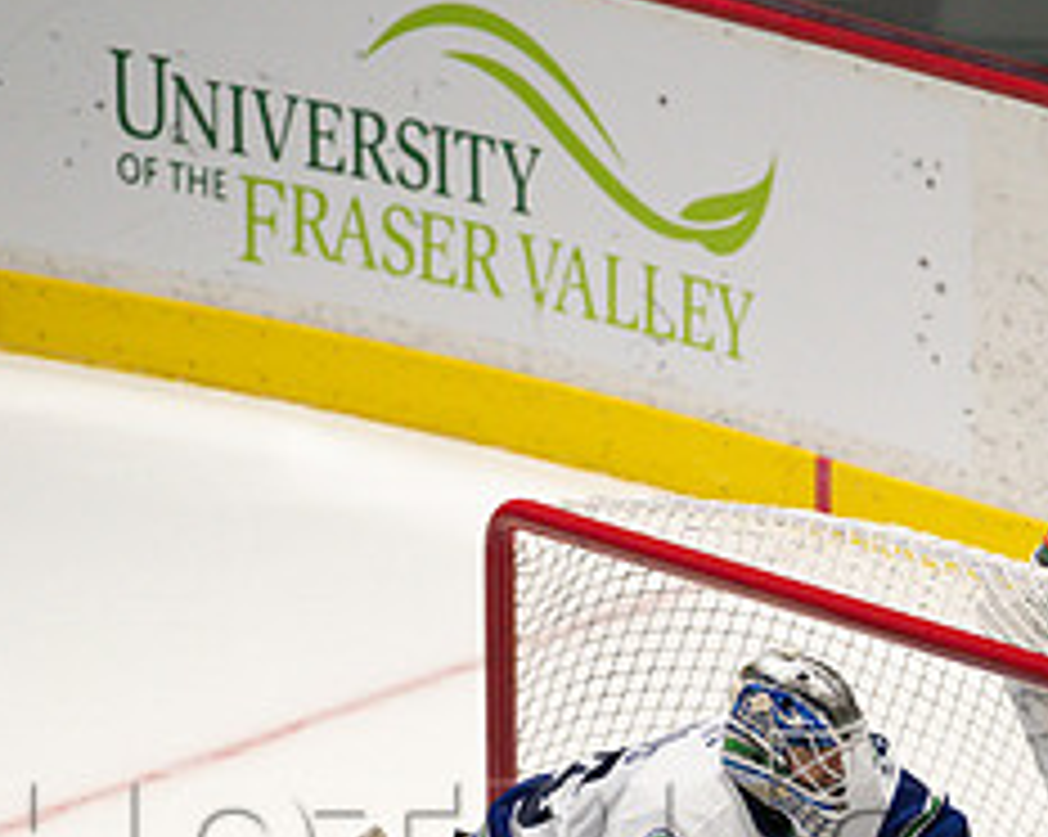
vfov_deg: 2.1
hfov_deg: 2.6
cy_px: 813
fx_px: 22871
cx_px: 868
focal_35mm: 738
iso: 2500
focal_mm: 280
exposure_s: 1/800
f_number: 4
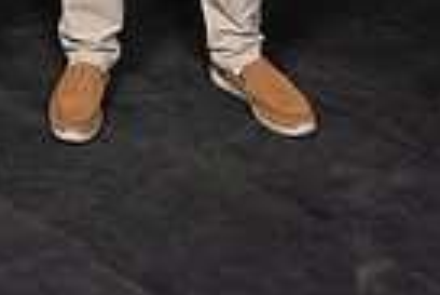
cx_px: 6
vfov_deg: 11.0
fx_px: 1334
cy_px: -373
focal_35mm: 109
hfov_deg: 18.3
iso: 320
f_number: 9
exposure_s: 1/160
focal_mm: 33
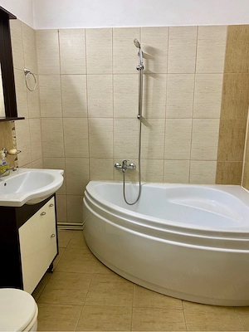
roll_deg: -0.3
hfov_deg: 53.1
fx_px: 249
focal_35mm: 26
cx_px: 124
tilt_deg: -12.6
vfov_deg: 67.3
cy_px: 166
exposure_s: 1/50
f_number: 1.8
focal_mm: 4.25
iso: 100
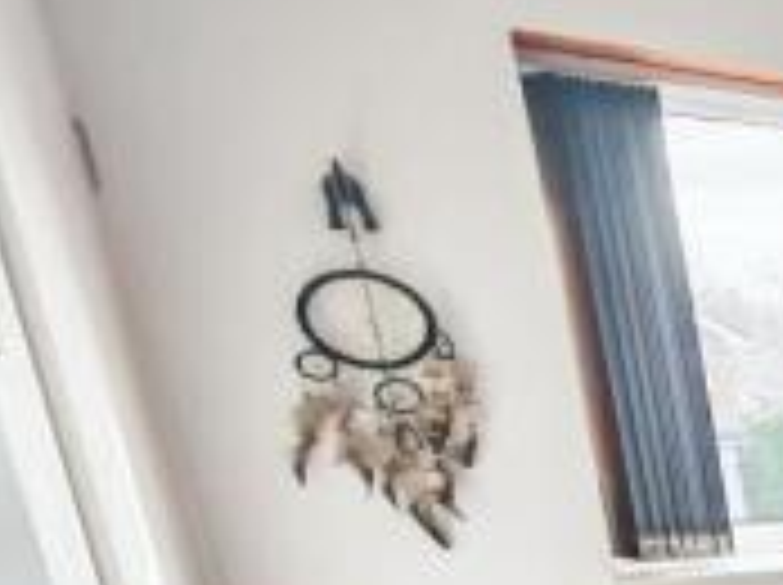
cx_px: 1298
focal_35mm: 47
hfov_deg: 24.8
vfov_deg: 26.1
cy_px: 767
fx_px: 1062
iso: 160
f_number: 2
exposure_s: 1/50
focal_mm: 1.82
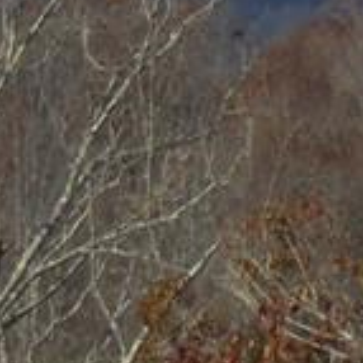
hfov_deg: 1.1
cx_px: -15
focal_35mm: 1587
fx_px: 18828
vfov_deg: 1.1
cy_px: -310
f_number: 5.8
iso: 125
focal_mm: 45
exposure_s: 1/800
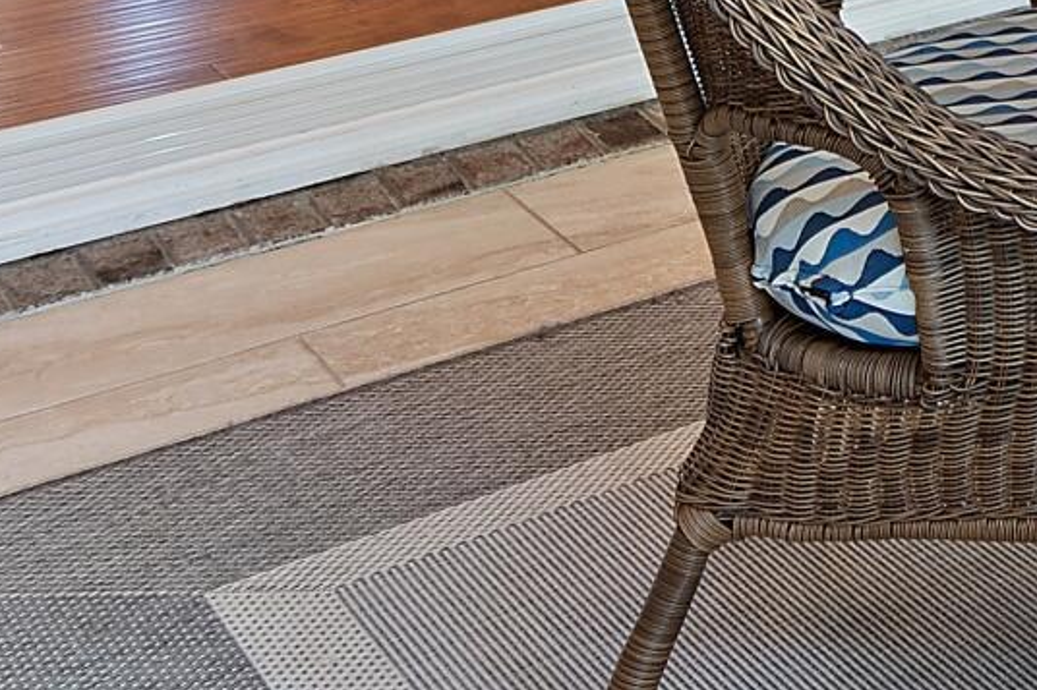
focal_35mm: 84
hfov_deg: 20.3
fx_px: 2419
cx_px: 1619
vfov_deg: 13.3
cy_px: -808
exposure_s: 1/3
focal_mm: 10
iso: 100
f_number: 4.5
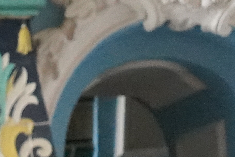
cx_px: -401
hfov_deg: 9.0
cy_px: 497
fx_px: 1292
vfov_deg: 6.3
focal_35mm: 198
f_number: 4
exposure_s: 1/160
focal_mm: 30
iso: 12800
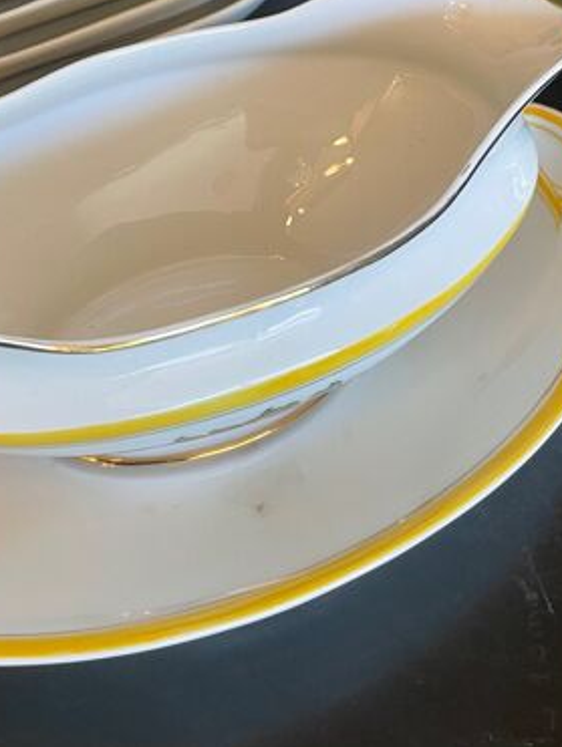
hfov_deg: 26.0
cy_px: 131
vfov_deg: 33.2
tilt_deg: -38.7
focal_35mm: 56
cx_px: 191
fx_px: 1210
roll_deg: +3.4
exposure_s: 1/50
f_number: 1.6
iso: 64
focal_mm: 4.2
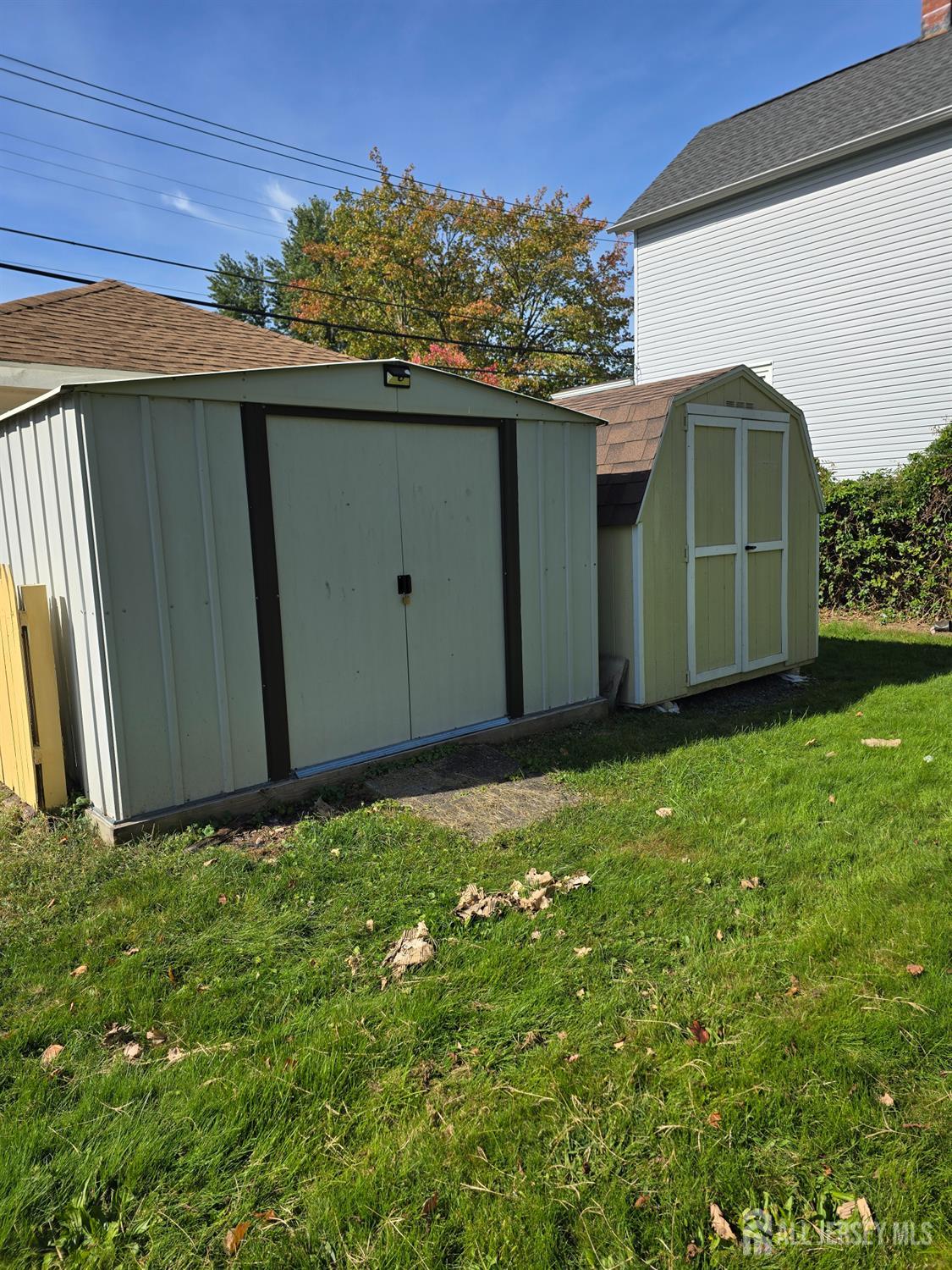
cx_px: 476
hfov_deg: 58.9
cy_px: 635
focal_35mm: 23
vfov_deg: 73.9
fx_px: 843
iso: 12
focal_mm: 6.3
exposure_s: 1/788
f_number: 1.7
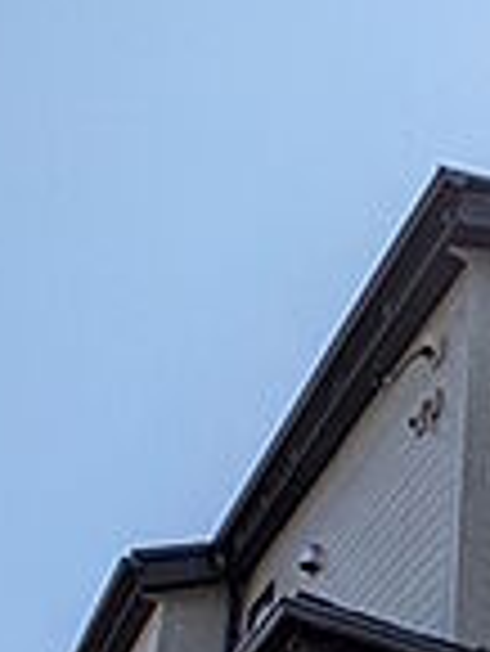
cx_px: 670
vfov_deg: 26.9
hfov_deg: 22.2
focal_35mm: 58
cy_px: 890
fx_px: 1093
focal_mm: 1.83
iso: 49
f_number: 2.2
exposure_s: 1/4367
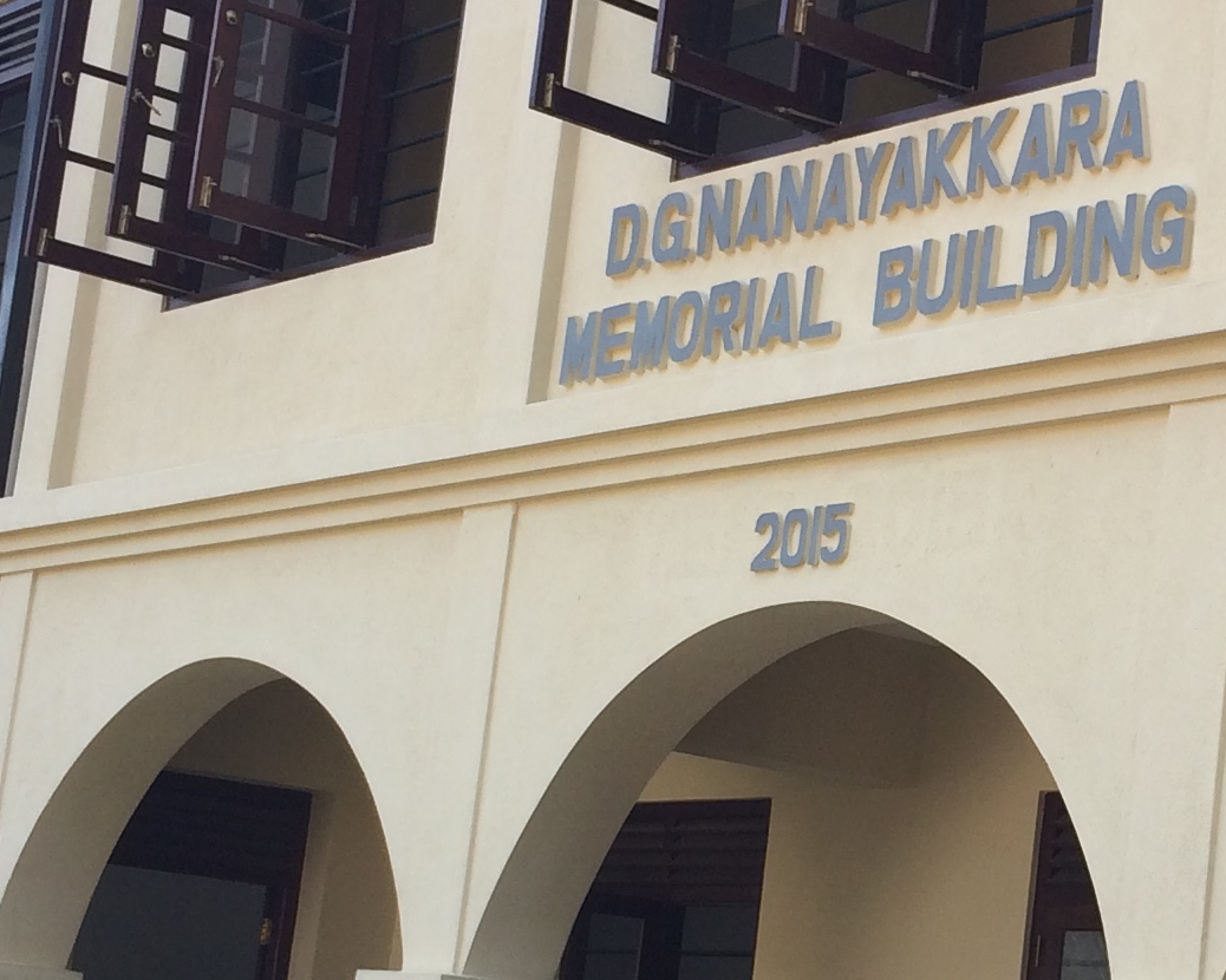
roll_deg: -6.3
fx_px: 3229
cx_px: 1230
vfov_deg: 17.2
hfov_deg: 20.8
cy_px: 651
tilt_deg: +9.1
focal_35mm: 89
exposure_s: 1/432
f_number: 2.2
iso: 32
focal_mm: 4.15
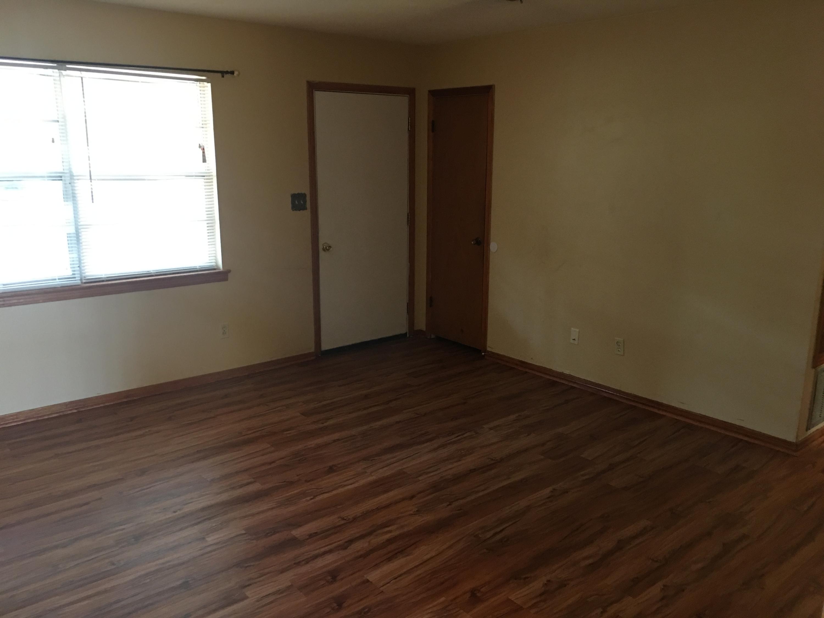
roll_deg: -0.7
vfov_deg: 48.2
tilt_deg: -10.1
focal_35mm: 29
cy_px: 309
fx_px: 690
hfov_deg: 61.7
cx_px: 412
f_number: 2.2
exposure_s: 1/10
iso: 100
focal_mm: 4.15
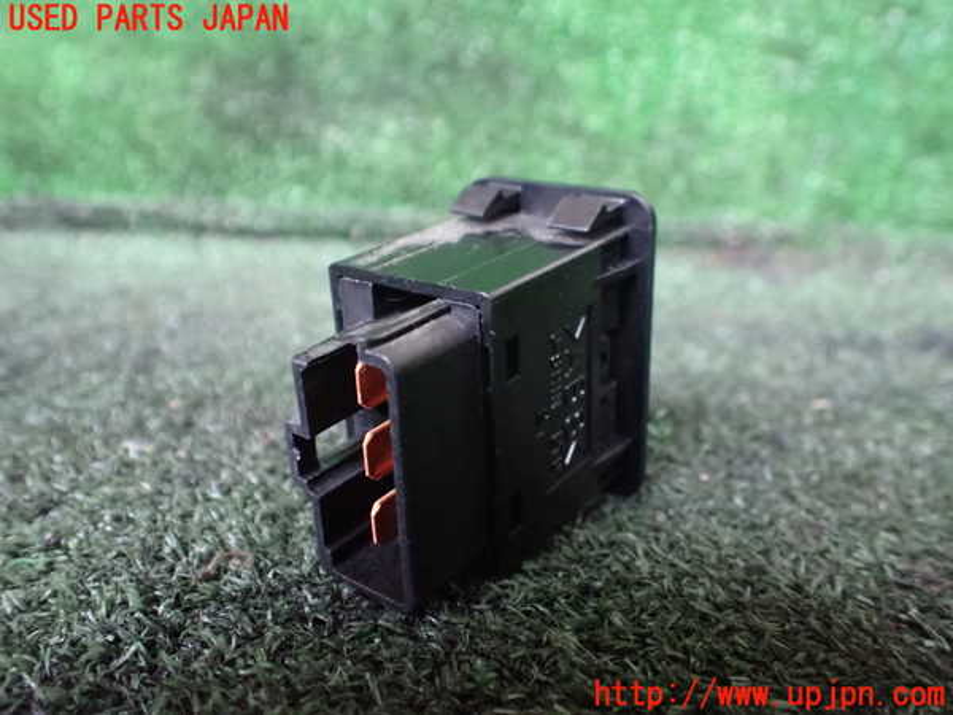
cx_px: 476
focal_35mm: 30
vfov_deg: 46.8
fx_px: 826
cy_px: 358
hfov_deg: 60.0
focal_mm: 5.4
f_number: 2.3
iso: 1250
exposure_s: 1/30
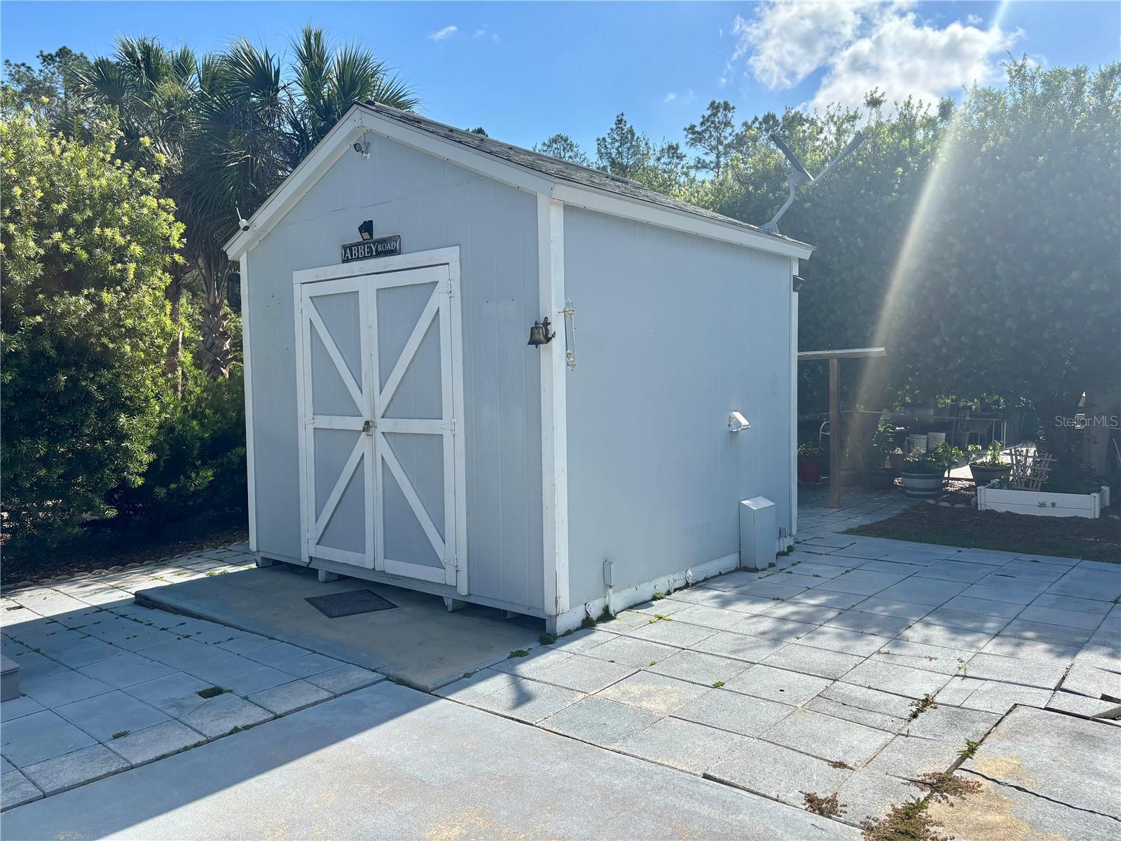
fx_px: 842
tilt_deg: -2.2
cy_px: 420
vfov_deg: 53.1
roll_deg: +0.4
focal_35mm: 26
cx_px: 560
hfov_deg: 67.3
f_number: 1.6
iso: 50
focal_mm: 5.96
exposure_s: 1/3311
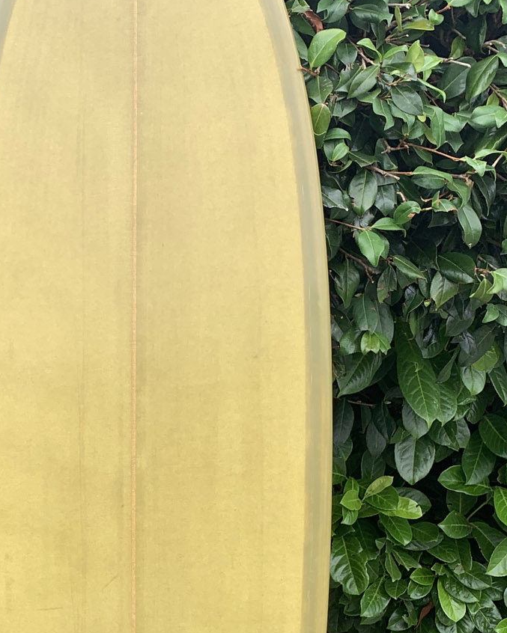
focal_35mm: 60
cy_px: 499
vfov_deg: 30.7
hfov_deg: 24.7
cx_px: 63
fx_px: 1125
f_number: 1.8
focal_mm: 4.25
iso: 25
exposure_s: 1/256
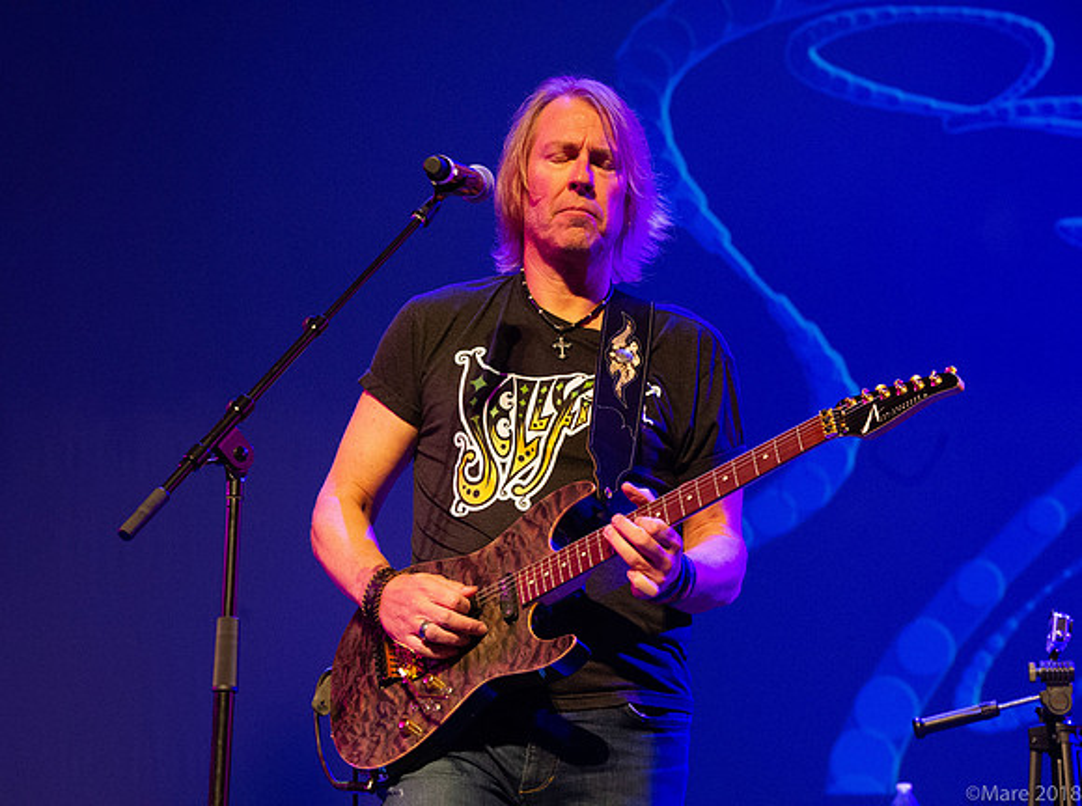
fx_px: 3900
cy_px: 403
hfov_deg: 15.8
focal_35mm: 125
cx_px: 476
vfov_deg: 11.8
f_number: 7.1
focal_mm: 116
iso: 8000
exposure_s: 1/160
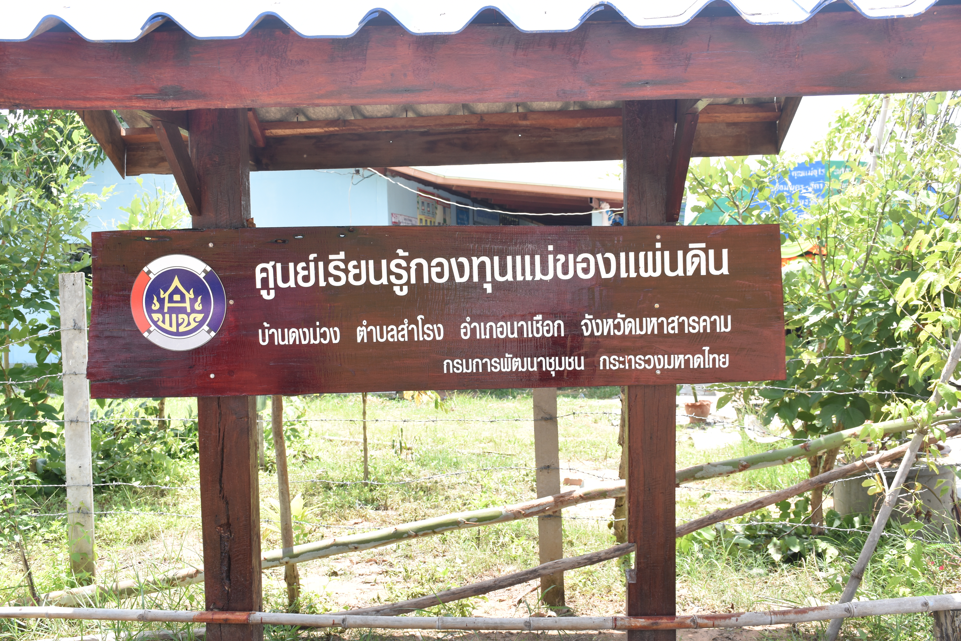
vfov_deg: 34.2
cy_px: 320
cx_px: 480
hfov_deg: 49.6
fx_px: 1041
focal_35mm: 39
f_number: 8
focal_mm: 26
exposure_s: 1/250
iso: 200
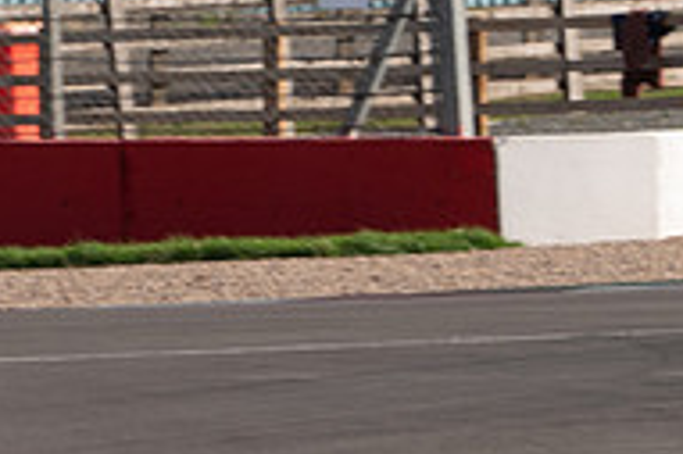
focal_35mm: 938
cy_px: 387
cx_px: -164
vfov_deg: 1.5
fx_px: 17780
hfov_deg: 2.2
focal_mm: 240
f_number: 14
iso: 500
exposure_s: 1/400
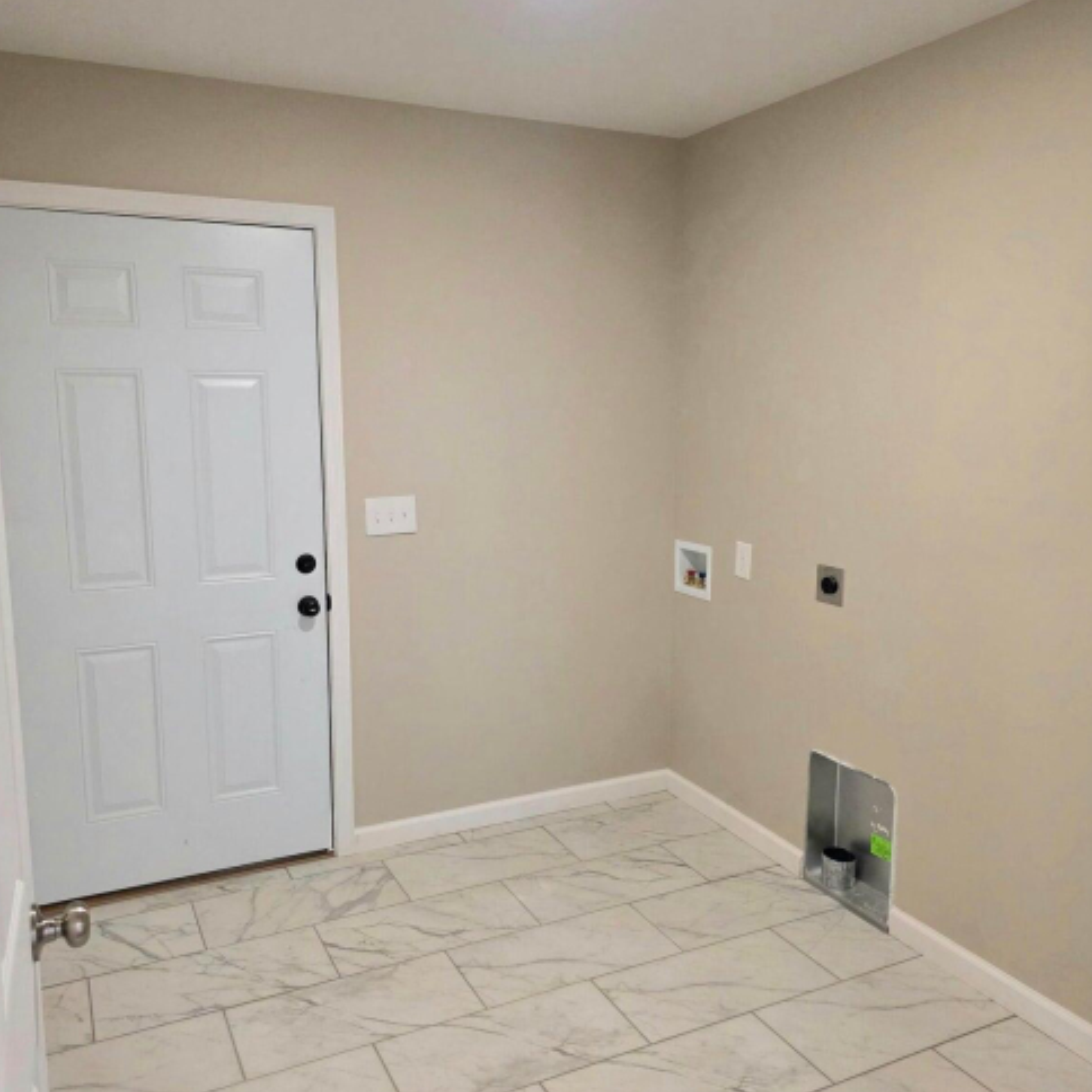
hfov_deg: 57.3
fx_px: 999
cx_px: 553
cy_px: 561
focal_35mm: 28
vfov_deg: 57.3
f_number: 1.7
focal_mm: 6.3
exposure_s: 1/120
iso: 500
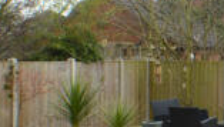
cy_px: 50
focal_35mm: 157
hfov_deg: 13.5
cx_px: 218
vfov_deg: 7.8
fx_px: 934
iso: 100
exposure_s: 1/20
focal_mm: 24
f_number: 11
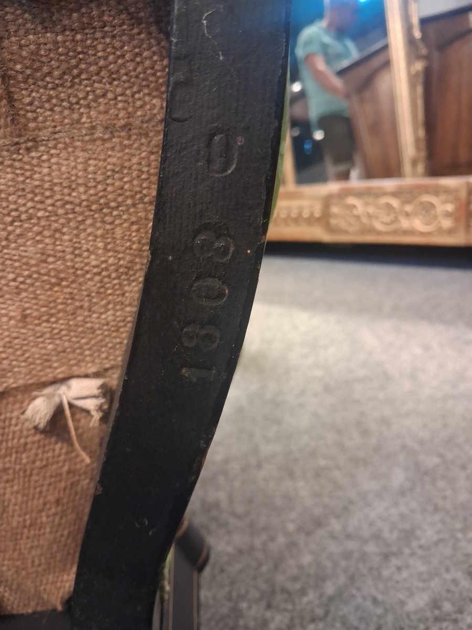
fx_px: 491
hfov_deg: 51.4
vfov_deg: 65.3
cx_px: 236
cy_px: 315
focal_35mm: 27
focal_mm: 4
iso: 500
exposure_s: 1/33
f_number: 1.8
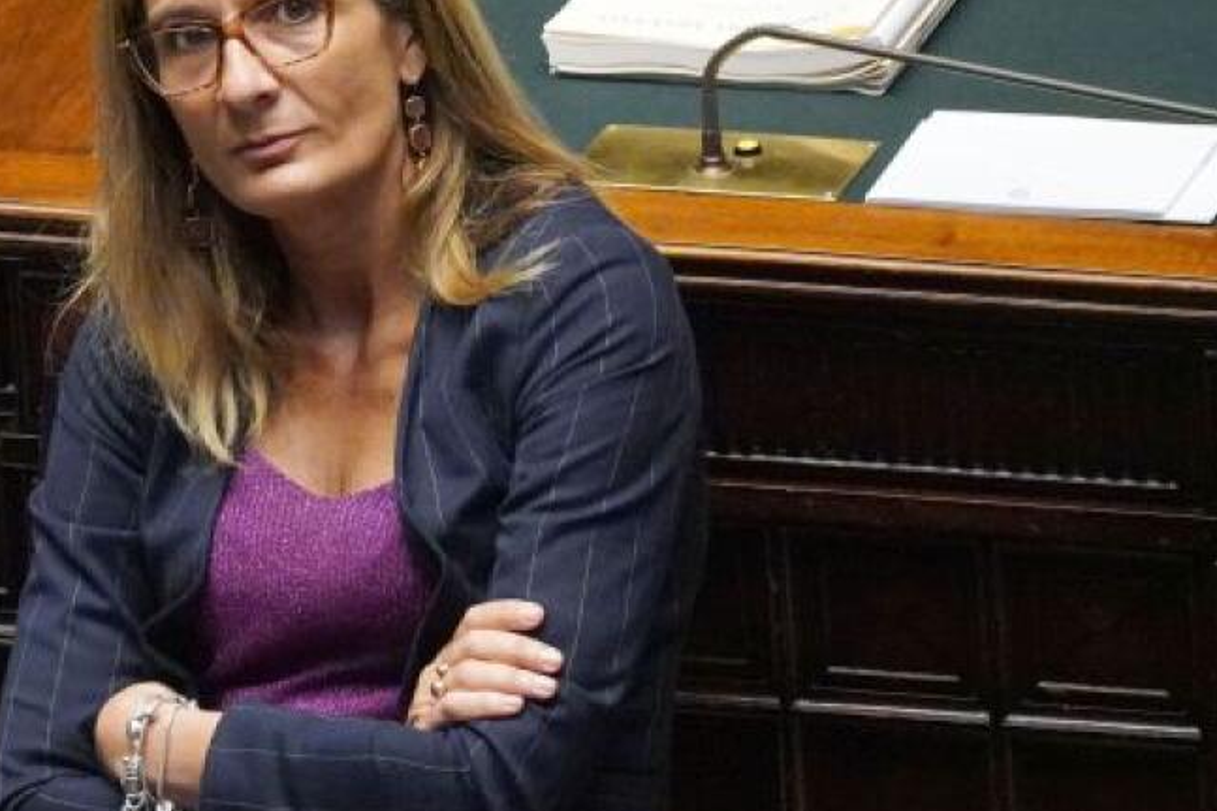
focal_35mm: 1113
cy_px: 358
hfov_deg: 1.9
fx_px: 37614
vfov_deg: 1.2
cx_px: 245
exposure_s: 1/160
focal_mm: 400
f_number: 5.6
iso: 12800
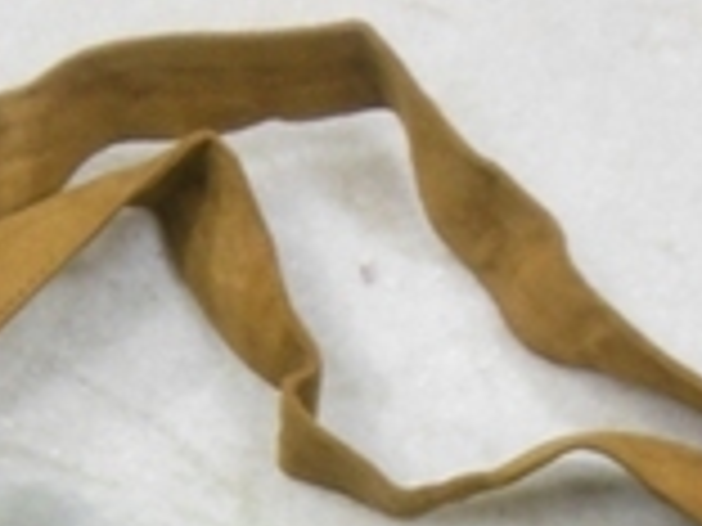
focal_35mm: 80
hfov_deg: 24.0
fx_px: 1622
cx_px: 122
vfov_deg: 16.5
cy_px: 829
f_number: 3.2
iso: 400
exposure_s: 1/8
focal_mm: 4.5
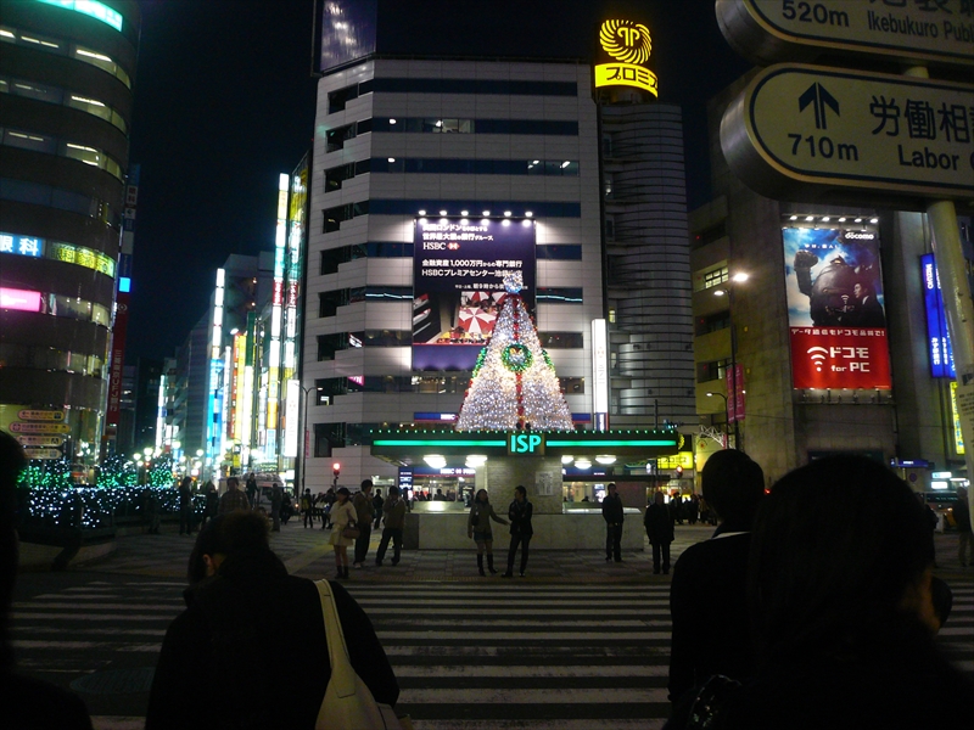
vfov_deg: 49.7
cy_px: 365
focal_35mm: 28
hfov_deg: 63.4
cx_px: 487
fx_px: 788
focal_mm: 4.6
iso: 160
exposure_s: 1/15
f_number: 2.8
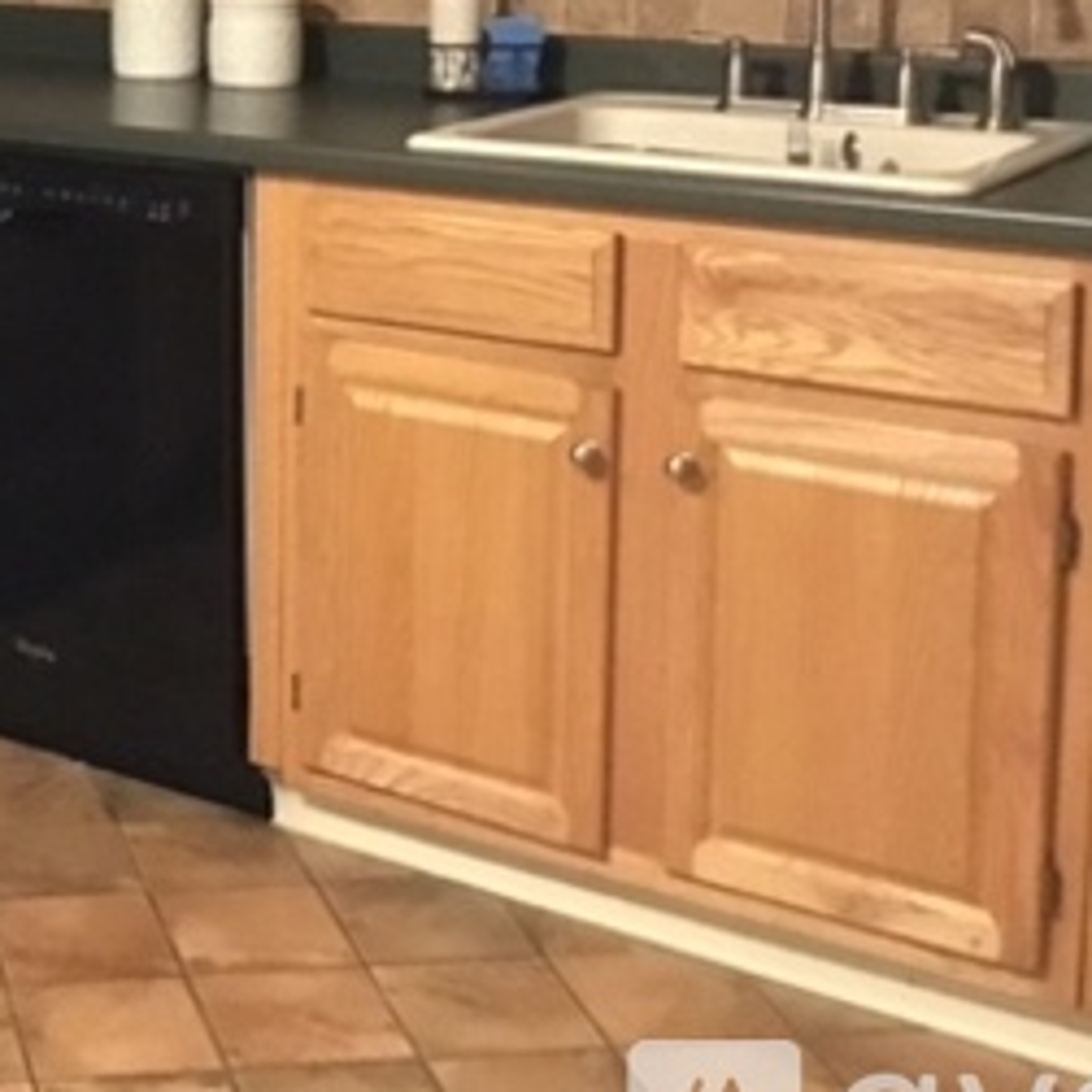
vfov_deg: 24.7
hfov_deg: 23.7
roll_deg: +0.9
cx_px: -120
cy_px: 126
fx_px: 2427
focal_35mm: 68
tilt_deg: -6.8
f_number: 2.2
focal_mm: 4.15
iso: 2000
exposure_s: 1/15
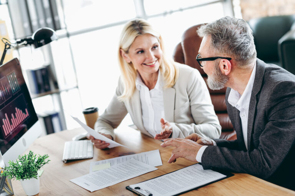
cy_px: 98
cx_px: 148
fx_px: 696
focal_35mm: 85
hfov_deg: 23.9
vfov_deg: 16.1
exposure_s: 1/125
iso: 640
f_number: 2.8
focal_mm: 85
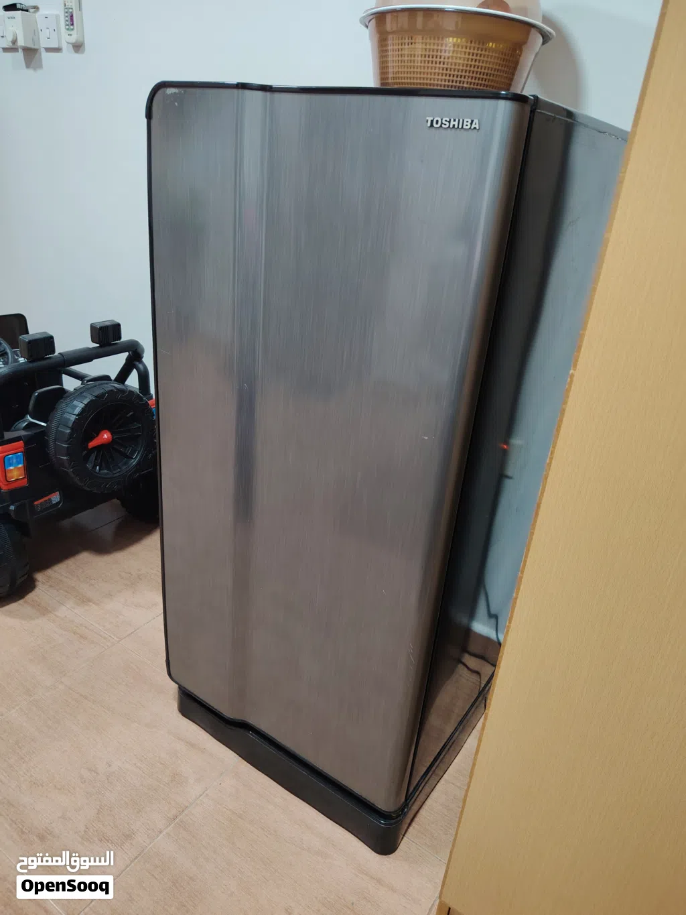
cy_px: 458
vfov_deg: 71.6
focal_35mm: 24
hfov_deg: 56.8
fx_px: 634
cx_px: 343
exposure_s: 1/33.3
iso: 1563
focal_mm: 5.25
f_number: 1.75
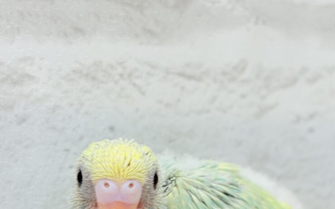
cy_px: 167
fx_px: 821
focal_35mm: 90
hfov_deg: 23.0
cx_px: 200
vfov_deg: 14.4
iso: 25
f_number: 1.6
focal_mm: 5.96
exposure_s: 1/50
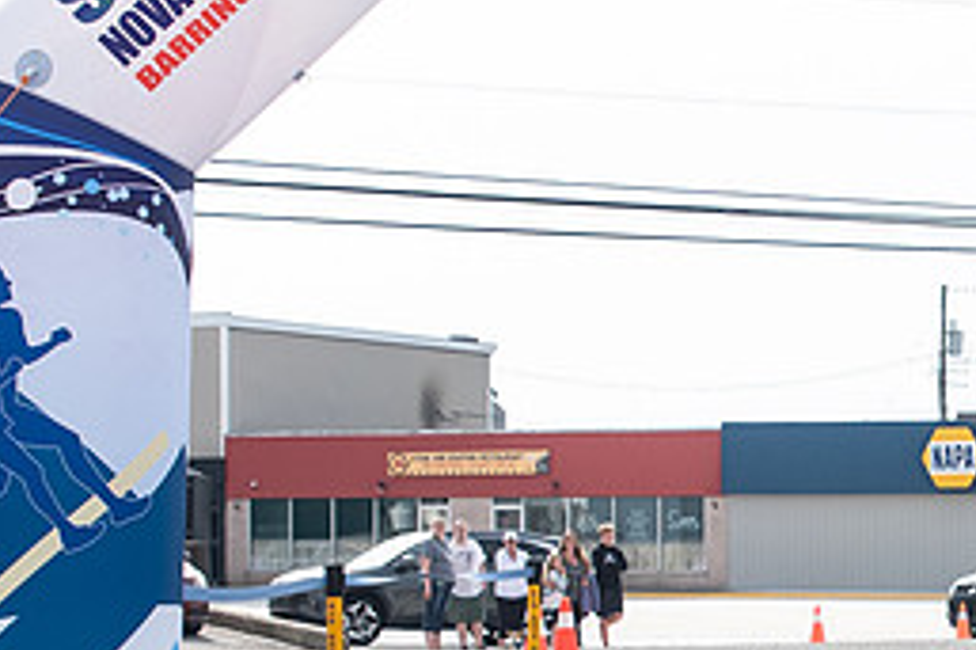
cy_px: 535
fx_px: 3576
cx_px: 1145
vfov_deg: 10.3
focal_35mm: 132
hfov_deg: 15.0
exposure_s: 1/3200
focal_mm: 32
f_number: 4
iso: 800
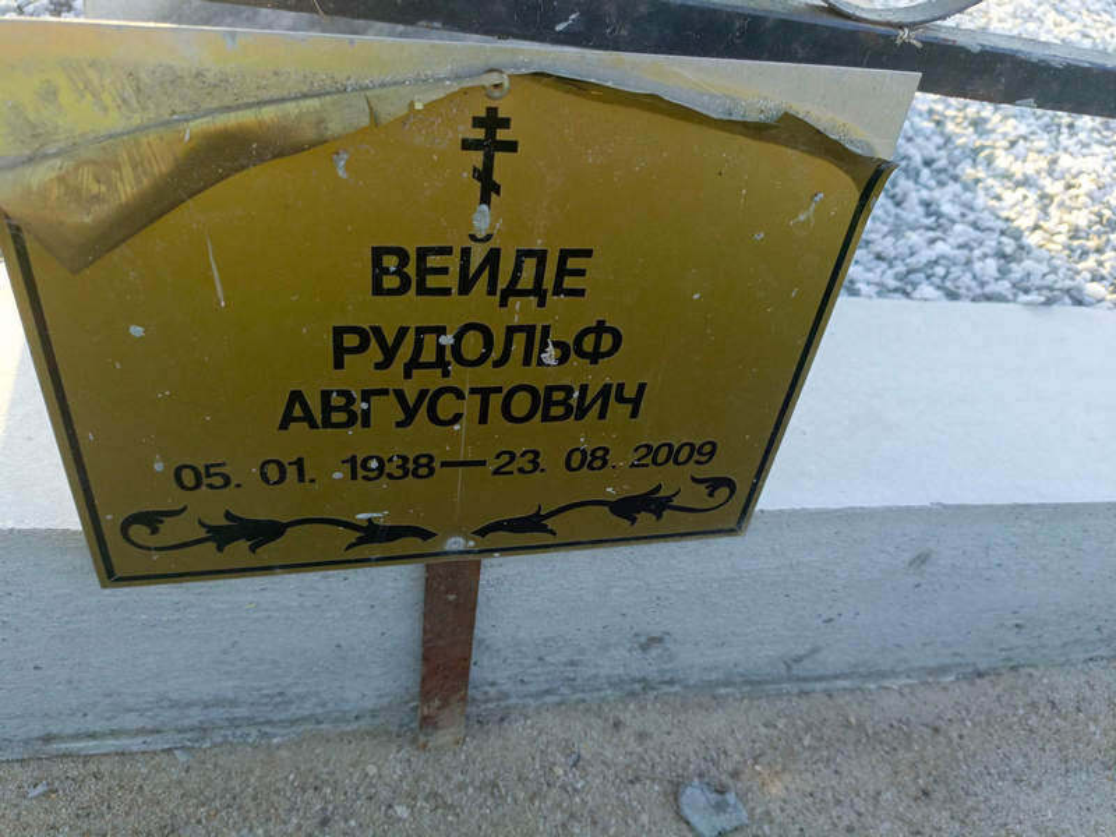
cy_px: 418
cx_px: 558
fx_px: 806
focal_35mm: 25
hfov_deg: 69.4
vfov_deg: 54.9
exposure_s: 1/120
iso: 199
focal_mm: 4.76
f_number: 1.69
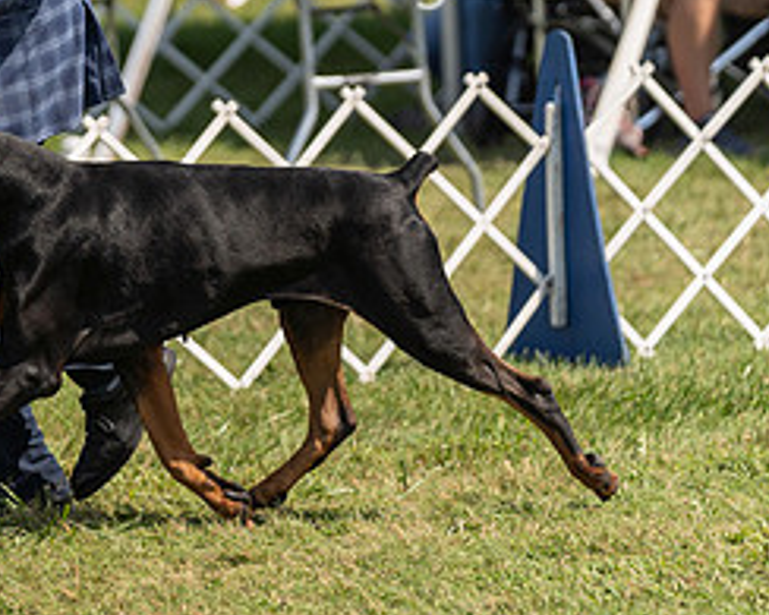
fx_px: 8622
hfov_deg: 5.1
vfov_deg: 4.1
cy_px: 88
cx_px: 58
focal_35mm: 379
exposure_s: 1/3200
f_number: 2.8
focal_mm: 146
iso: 200
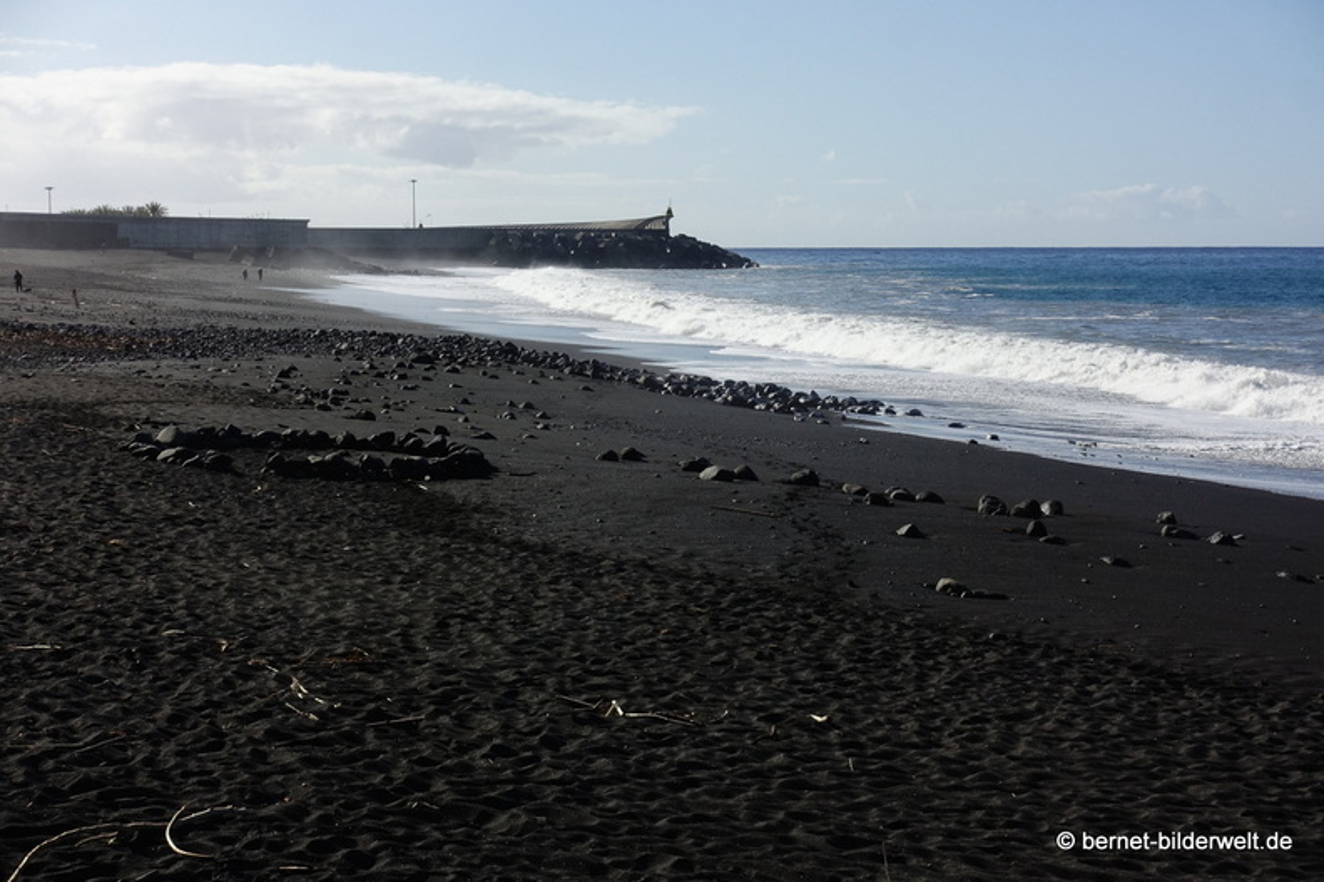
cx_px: 662
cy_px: 441
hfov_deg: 29.2
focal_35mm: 69
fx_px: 2537
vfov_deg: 19.7
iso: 125
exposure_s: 1/250
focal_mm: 25.15
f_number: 11
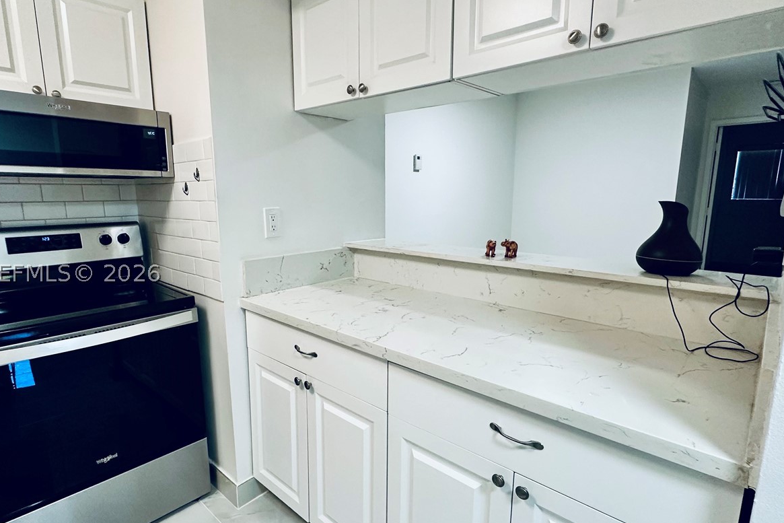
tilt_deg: -10.7
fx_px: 436
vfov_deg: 61.9
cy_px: 273
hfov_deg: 83.9
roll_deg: +0.2
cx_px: 367
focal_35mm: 20
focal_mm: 2.22
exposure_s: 1/120
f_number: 2.2
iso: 320
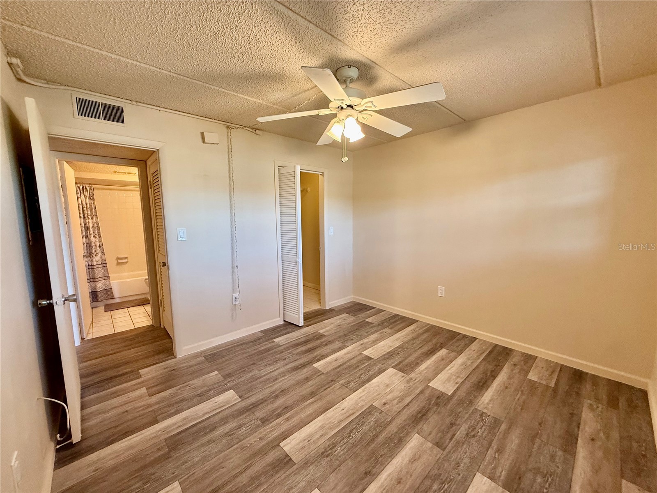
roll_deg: +0.8
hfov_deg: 102.1
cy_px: 246
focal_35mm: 14
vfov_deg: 85.7
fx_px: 266
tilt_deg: -6.3
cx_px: 328
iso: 200
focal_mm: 2.22
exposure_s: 1/60
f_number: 2.2
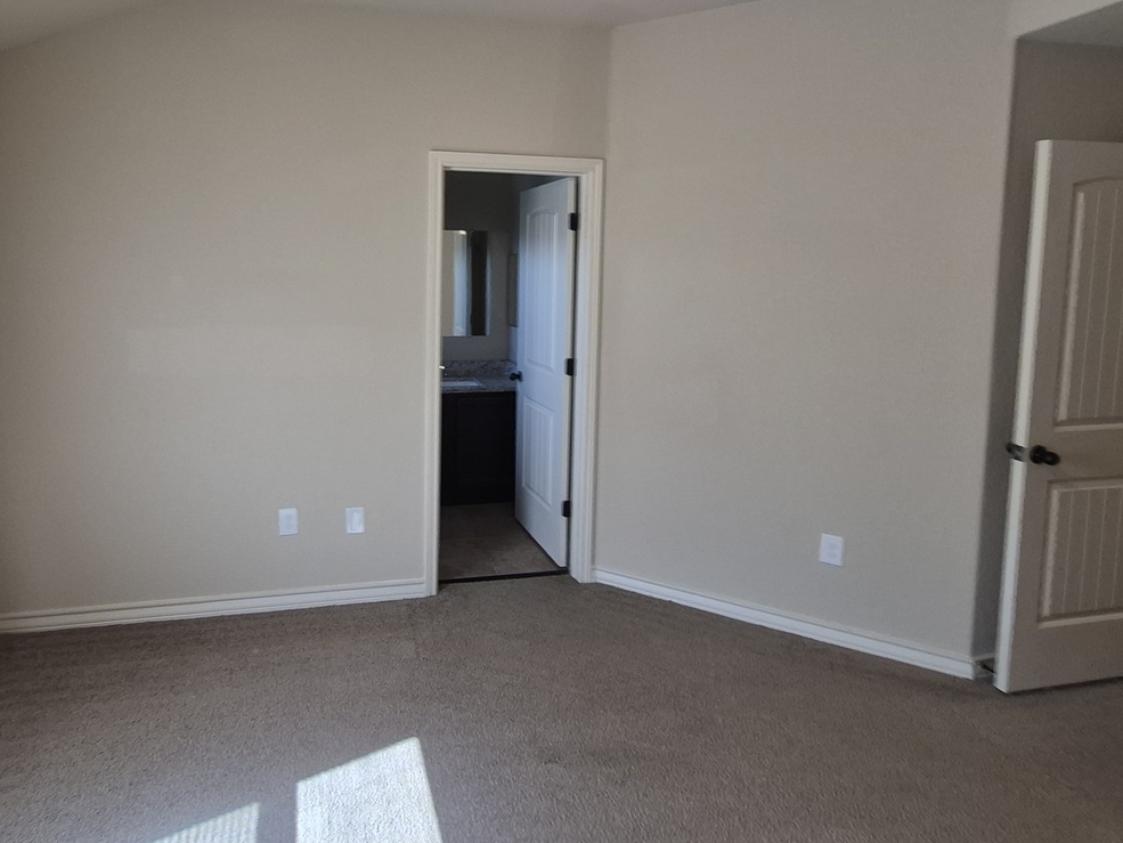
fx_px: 616
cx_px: 478
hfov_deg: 84.1
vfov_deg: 67.3
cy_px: 302
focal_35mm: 19
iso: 80
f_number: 2.2
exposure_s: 1/60
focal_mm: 1.74
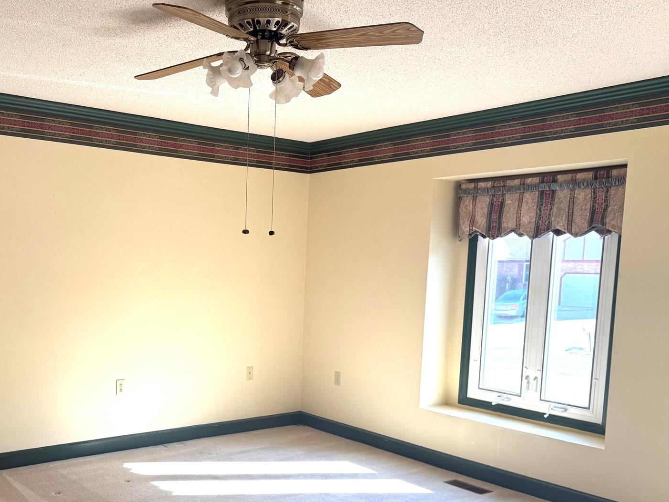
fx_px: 676
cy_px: 347
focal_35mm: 35
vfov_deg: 40.0
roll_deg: -1.3
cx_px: 214
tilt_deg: -6.6
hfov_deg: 51.5
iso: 100
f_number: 1.78
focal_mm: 6.76
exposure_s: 1/232
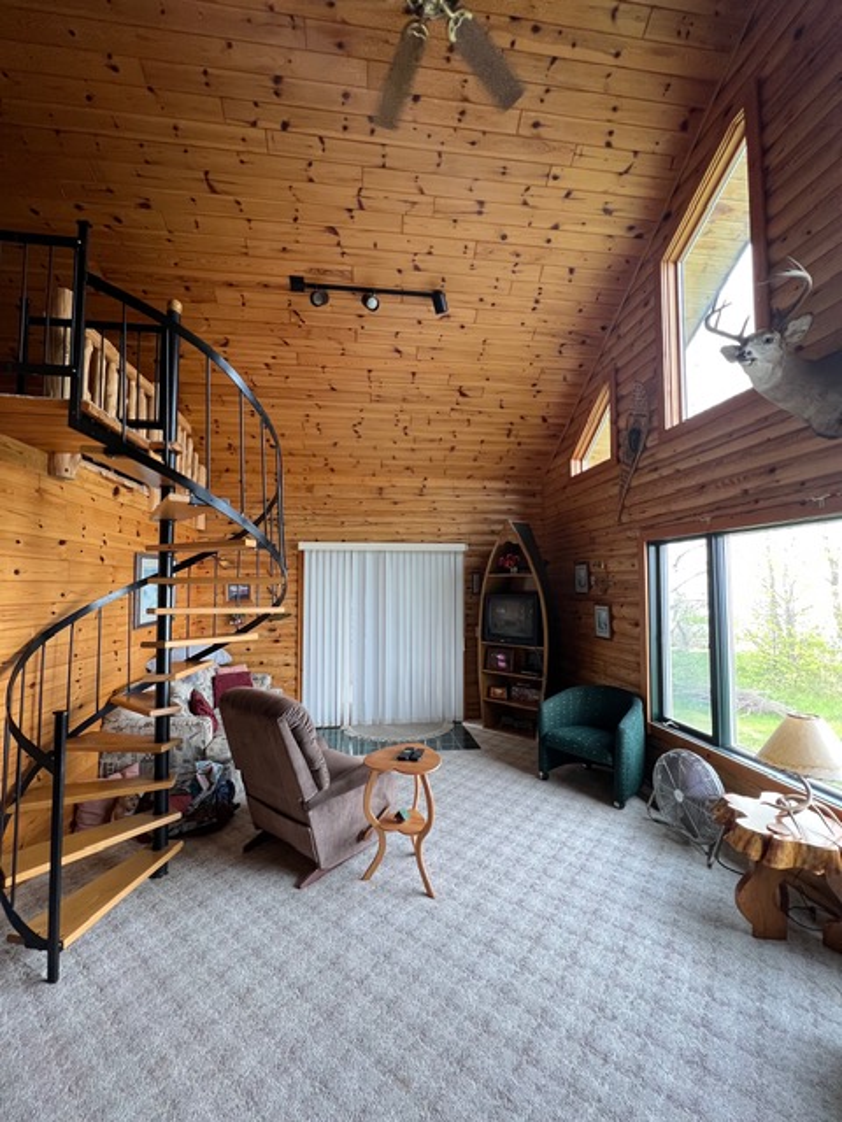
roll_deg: +0.6
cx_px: 421
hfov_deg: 89.9
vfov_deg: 106.2
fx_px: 422
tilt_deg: +3.2
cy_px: 561
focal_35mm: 13
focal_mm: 1.57
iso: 200
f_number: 1.8
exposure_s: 1/99
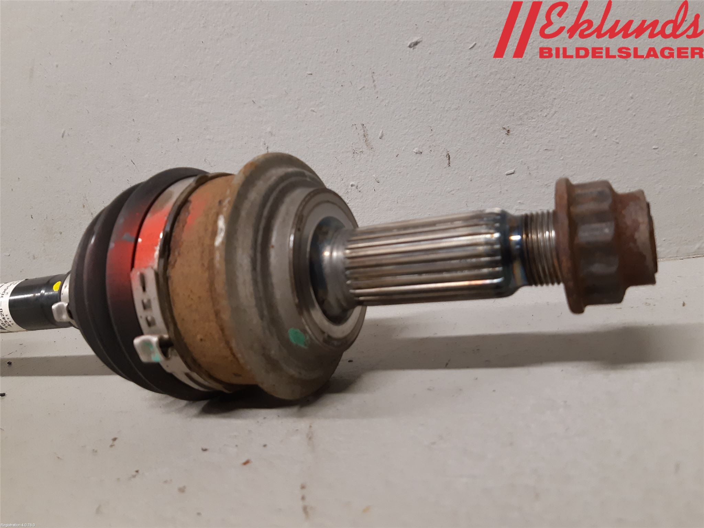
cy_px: 264
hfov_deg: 67.3
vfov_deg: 53.1
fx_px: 529
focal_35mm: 26
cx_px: 352
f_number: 1.7
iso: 200
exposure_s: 1/50
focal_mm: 3.93
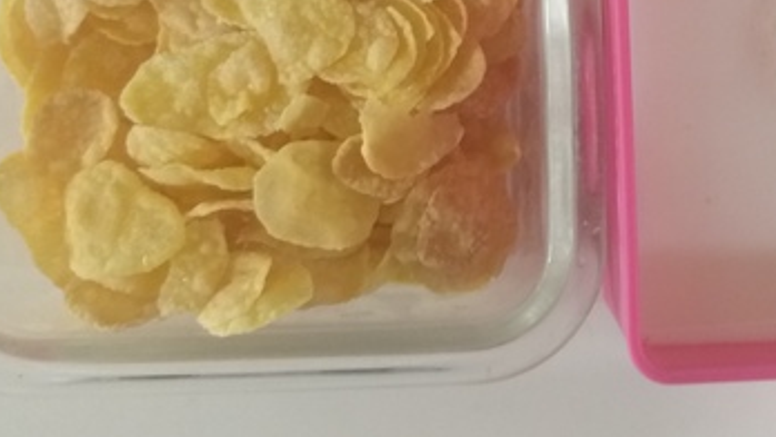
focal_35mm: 57
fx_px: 1173
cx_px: 537
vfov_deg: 20.8
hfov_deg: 36.1
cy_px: 66
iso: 320
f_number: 1.7
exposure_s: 1/24
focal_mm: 3.93
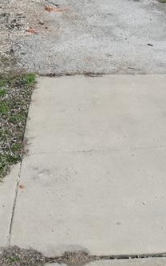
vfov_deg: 29.4
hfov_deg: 18.9
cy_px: 70
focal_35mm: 69
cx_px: 90
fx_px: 500
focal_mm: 8.38
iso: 100
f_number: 2.8
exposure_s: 1/1500
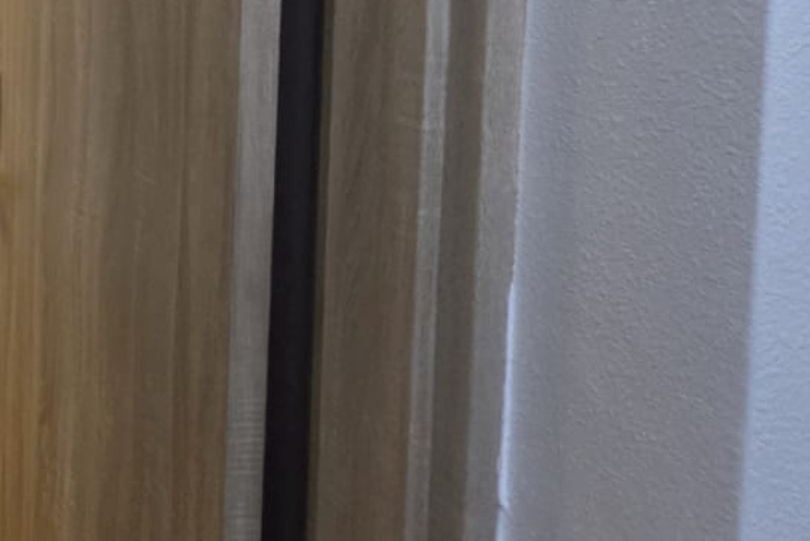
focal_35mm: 40
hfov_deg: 30.6
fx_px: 900
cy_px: -70
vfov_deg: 29.7
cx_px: -361
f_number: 1.9
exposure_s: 1/120
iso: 250
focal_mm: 2.2
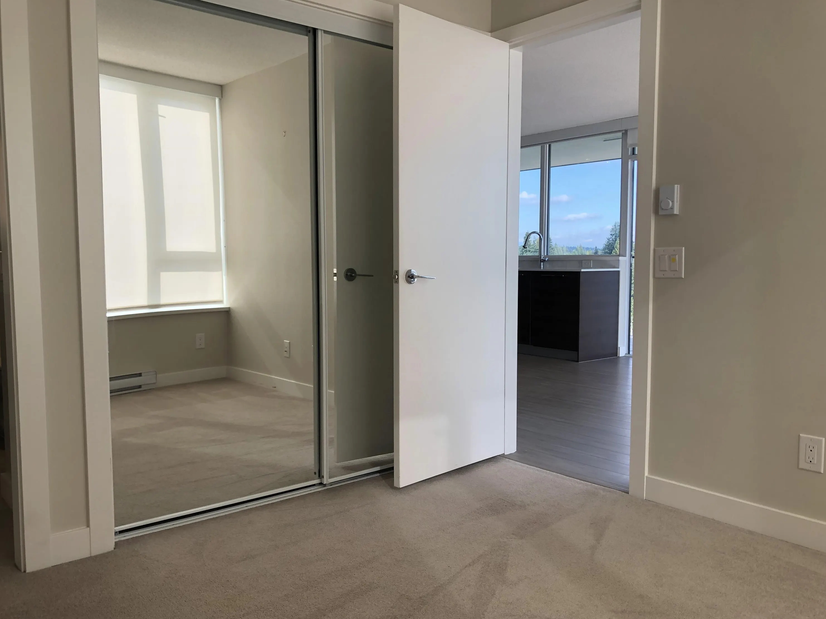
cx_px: 410
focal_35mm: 29
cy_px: 319
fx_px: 692
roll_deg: +0.1
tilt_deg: -4.6
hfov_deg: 61.7
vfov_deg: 48.2
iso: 20
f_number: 1.8
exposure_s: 1/363
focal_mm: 3.99
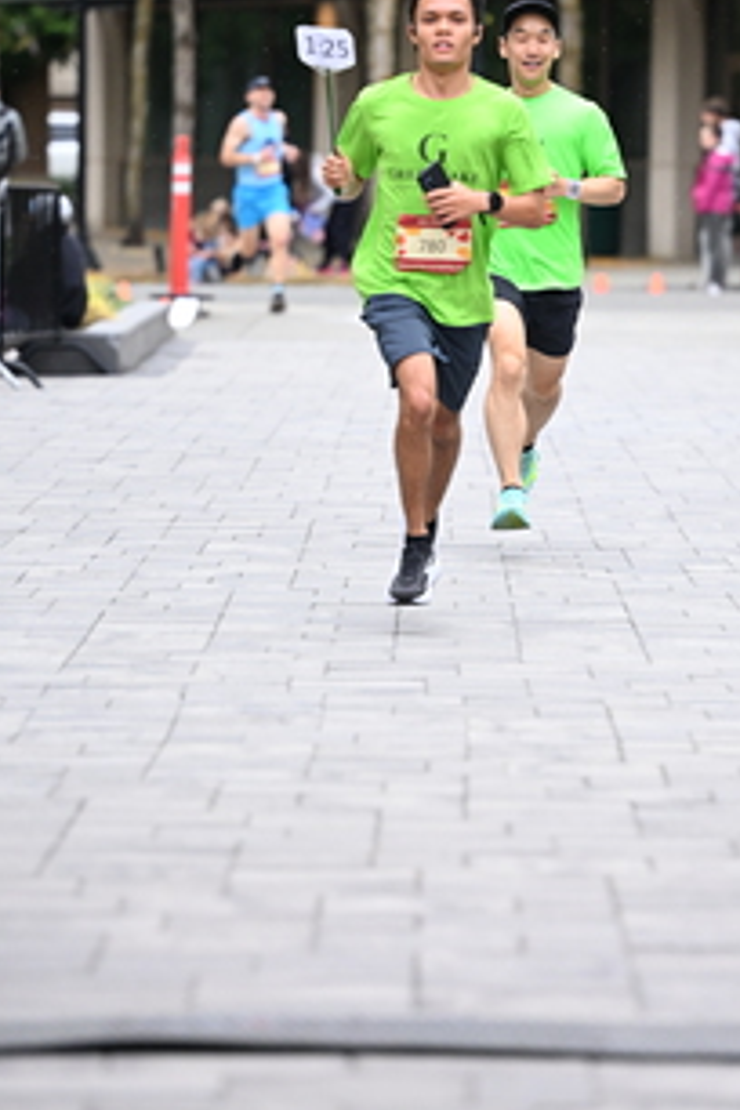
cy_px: 392
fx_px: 7492
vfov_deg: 8.5
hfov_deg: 5.7
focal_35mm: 243
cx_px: 557
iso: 1250
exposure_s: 1/1250
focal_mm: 135
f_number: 2.8
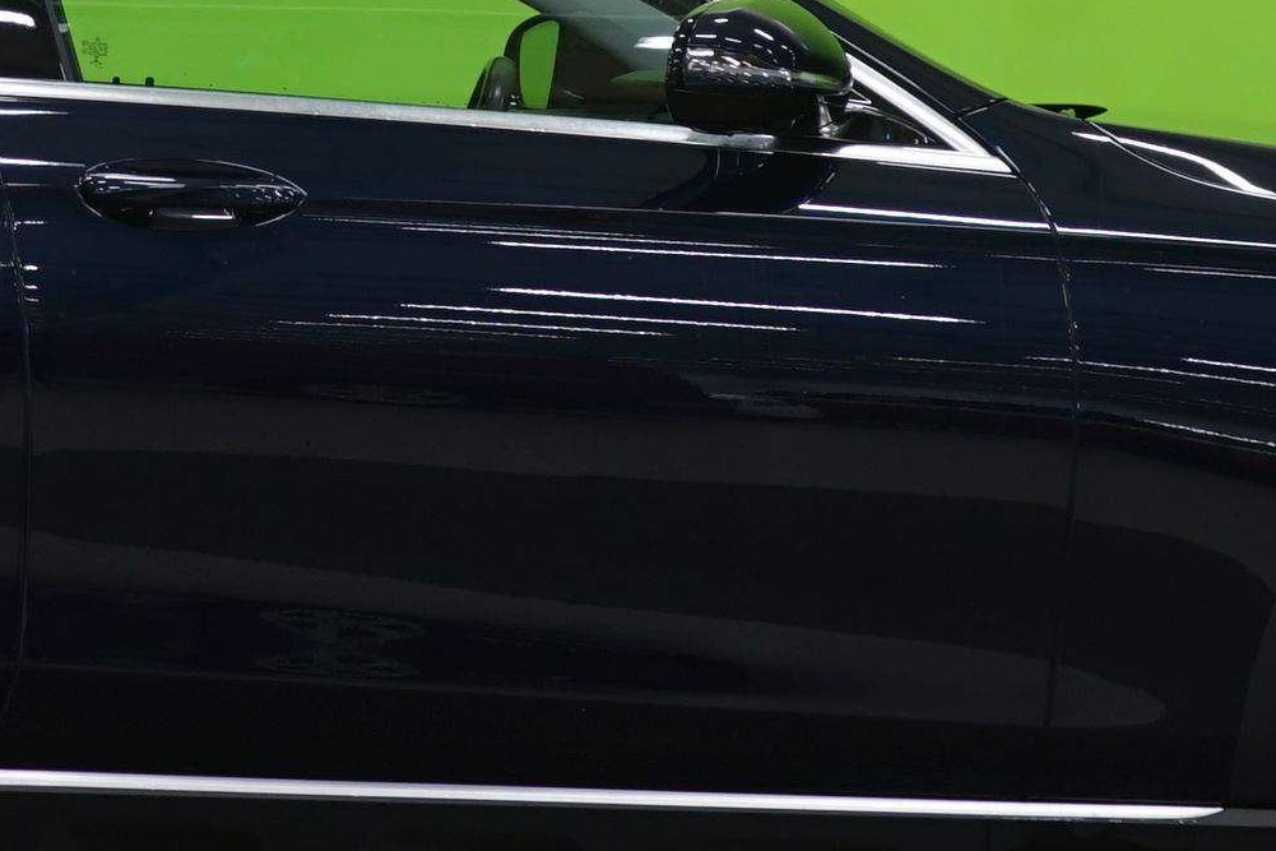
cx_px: 158
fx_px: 6130
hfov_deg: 11.8
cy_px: -37
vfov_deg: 7.9
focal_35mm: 173
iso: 400
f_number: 5
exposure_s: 1/10
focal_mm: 44
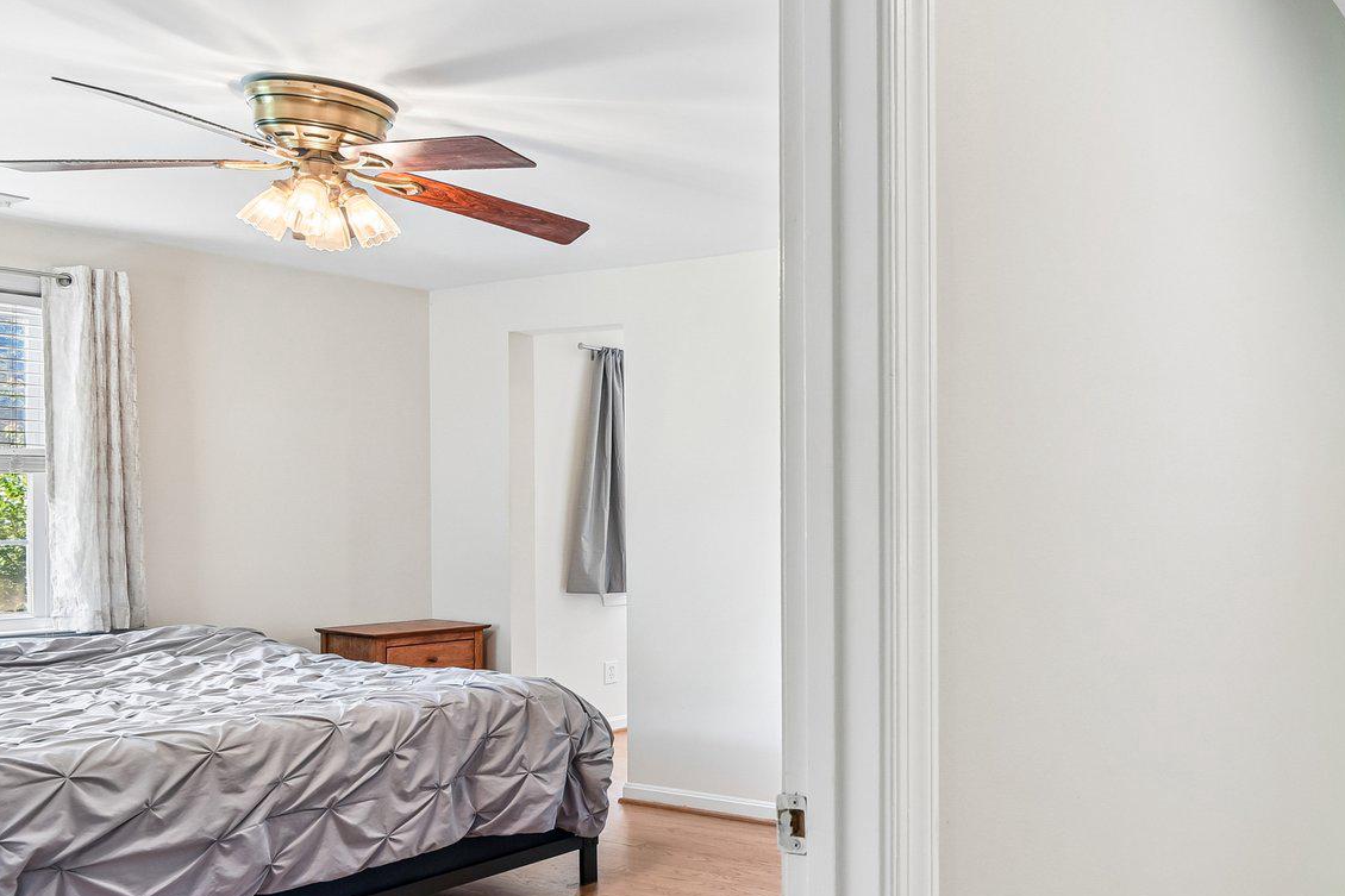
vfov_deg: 44.9
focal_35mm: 29
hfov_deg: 55.1
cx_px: 1215
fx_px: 1083
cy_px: 497
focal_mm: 16
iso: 400
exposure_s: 1/10
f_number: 8
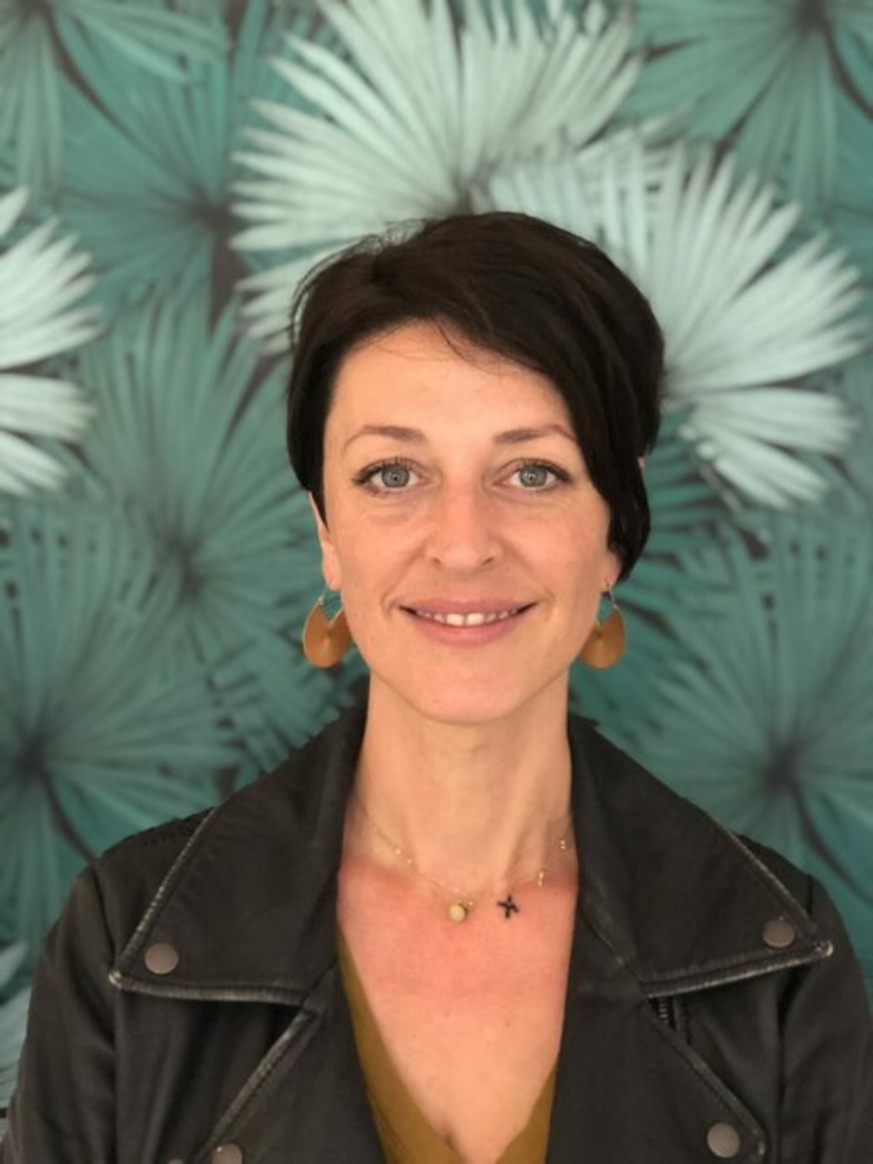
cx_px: 436
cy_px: 582
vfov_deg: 33.8
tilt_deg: -5.3
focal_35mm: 57
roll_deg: -0.9
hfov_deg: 25.7
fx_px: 1916
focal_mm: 6.6
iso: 640
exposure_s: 1/33
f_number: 2.8
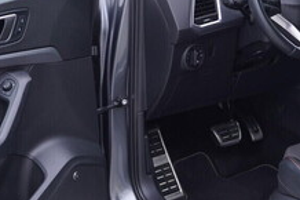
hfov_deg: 22.4
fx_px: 758
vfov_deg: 15.0
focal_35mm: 91
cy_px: 71
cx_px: 142
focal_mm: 24
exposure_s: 1/50
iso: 125
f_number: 3.2
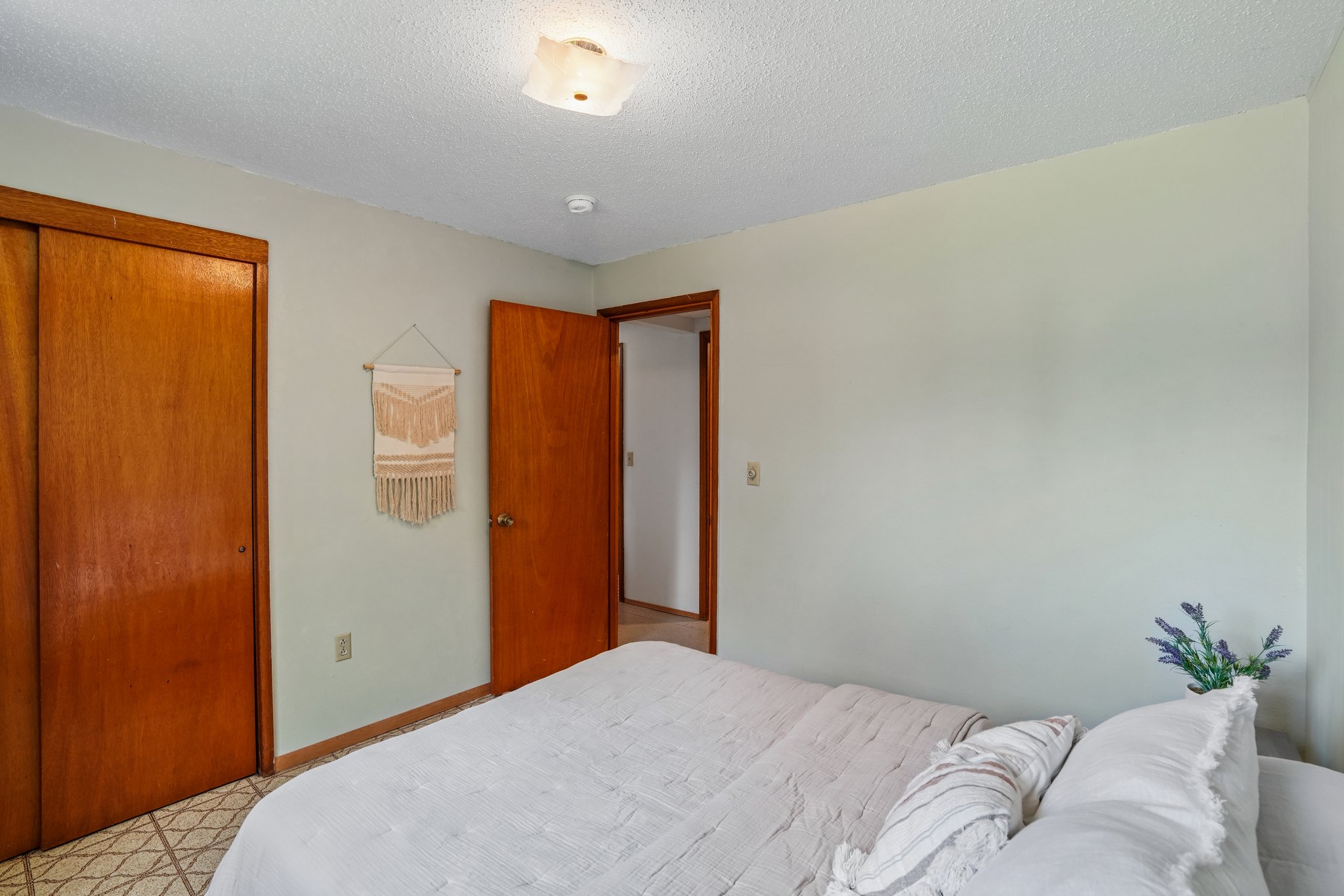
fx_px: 597
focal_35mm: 16
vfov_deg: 73.7
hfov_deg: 96.7
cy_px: 448
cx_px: 672
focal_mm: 16
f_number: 8
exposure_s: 1/20
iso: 400
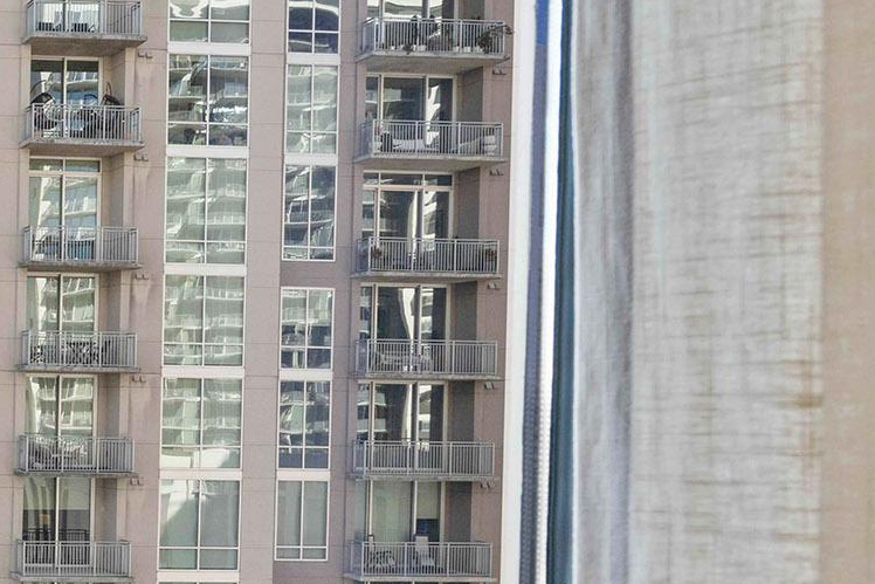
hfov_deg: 29.3
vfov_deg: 26.7
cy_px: 417
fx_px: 1215
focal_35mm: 50
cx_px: -343
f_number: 11
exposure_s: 1/40
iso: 400
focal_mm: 17
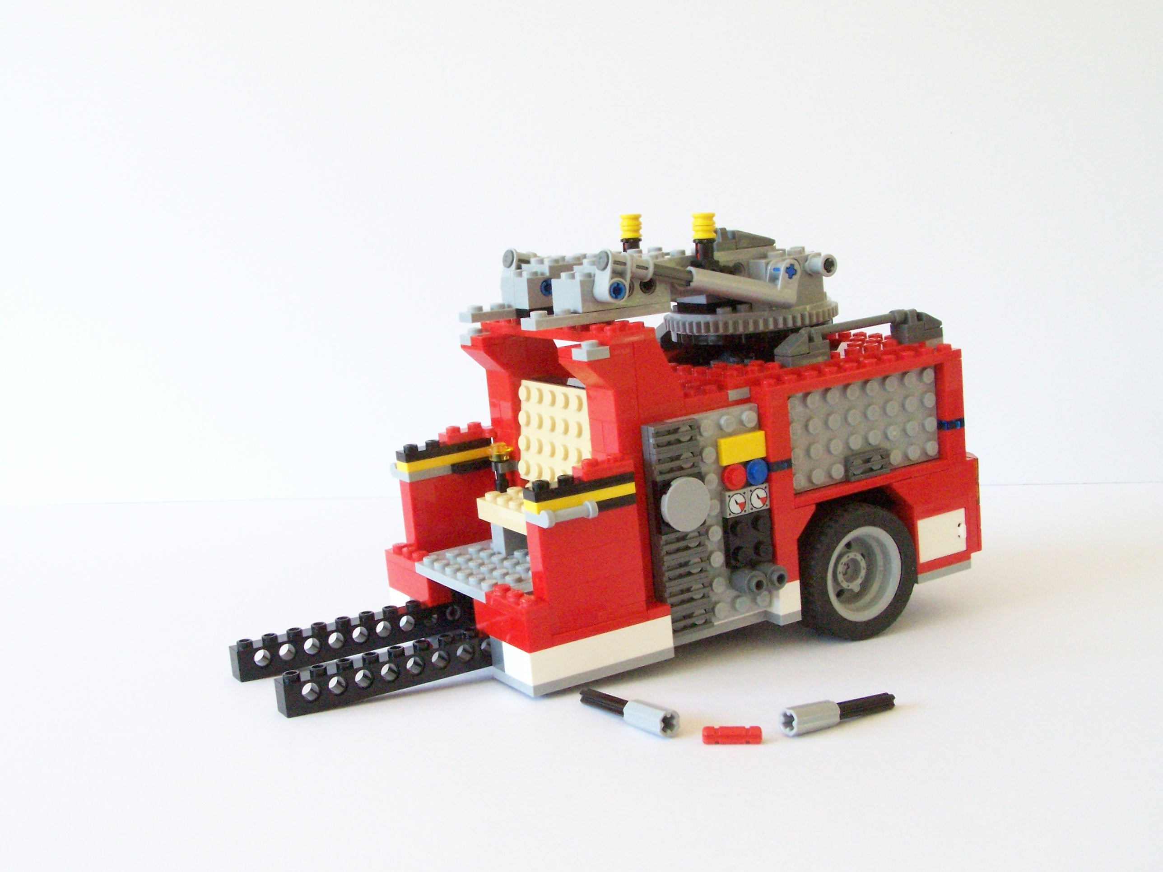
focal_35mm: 48
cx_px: 582
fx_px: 1613
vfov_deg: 30.3
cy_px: 436
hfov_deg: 39.7
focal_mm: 8
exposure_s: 1/45
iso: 400
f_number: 5.6
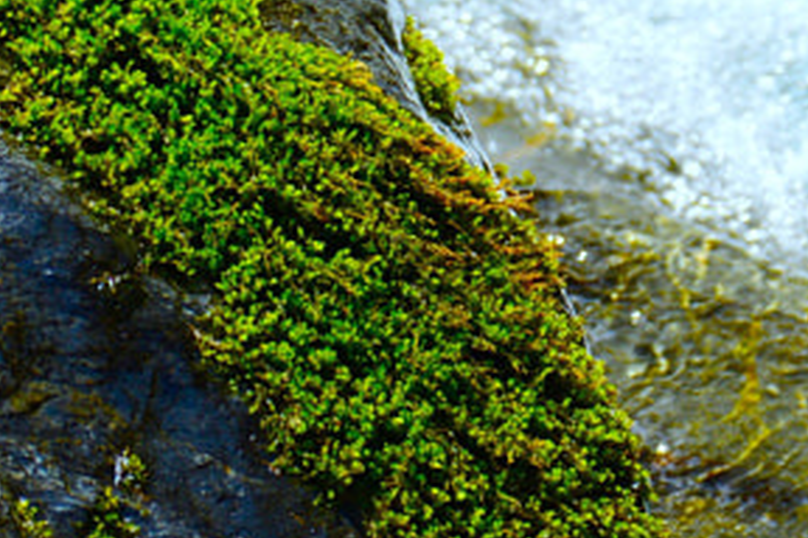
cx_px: -154
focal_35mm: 472
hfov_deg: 4.4
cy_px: 167
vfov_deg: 2.9
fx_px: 10593
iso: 100
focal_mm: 85
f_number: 4.5
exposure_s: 1/320
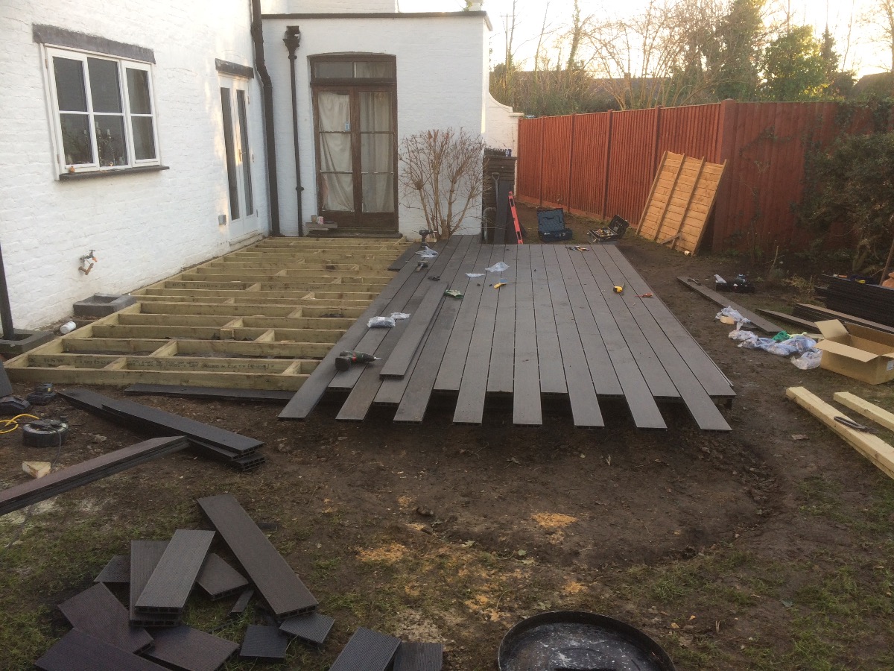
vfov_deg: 48.2
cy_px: 336
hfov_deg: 61.7
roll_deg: +1.5
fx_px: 749
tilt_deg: -16.8
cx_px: 447
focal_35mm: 29
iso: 40
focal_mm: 4.15
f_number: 2.2
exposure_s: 1/100
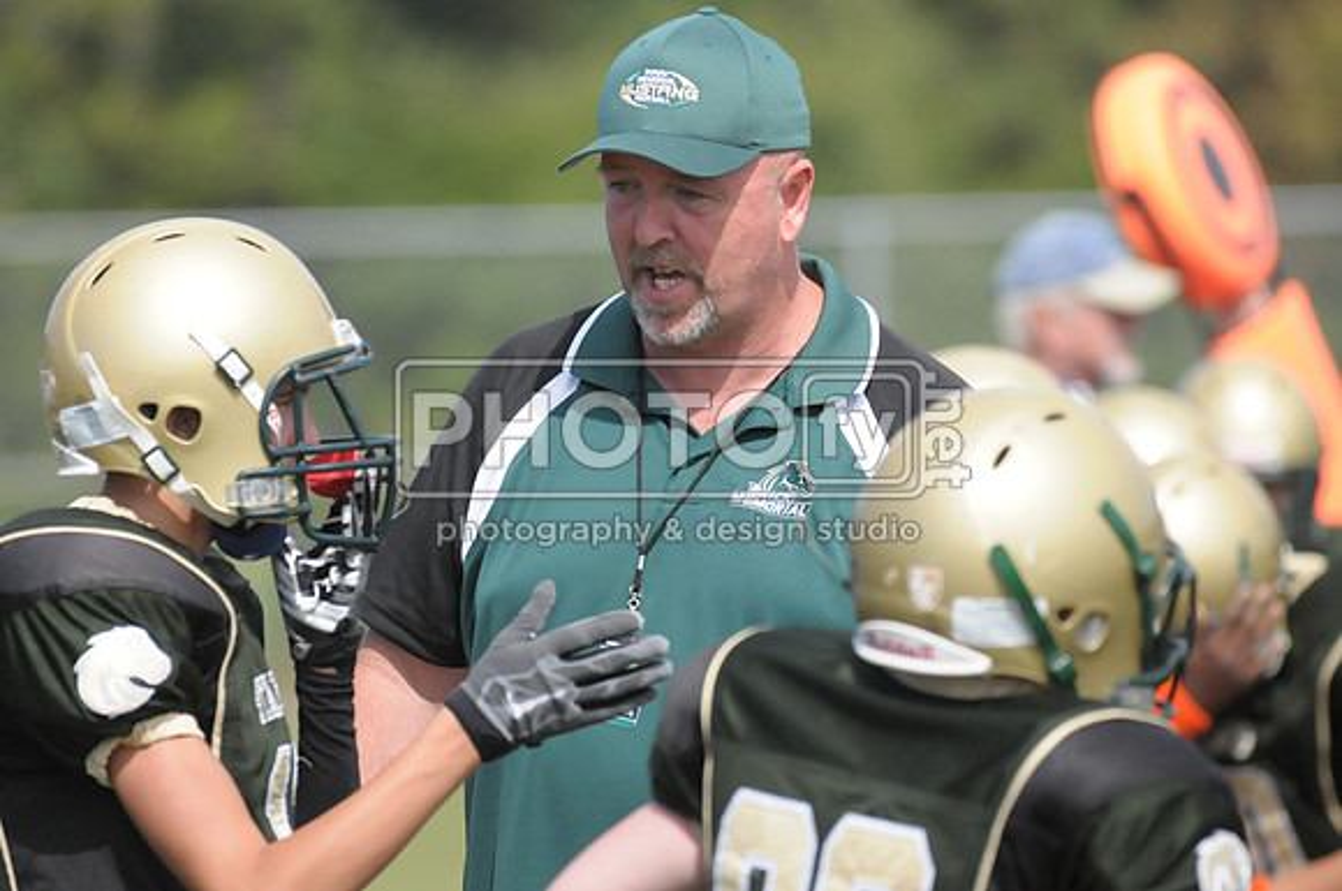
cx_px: 671
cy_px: 446
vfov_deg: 3.7
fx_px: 13960
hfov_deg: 5.5
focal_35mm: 375
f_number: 4
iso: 1600
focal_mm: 250
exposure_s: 1/8000
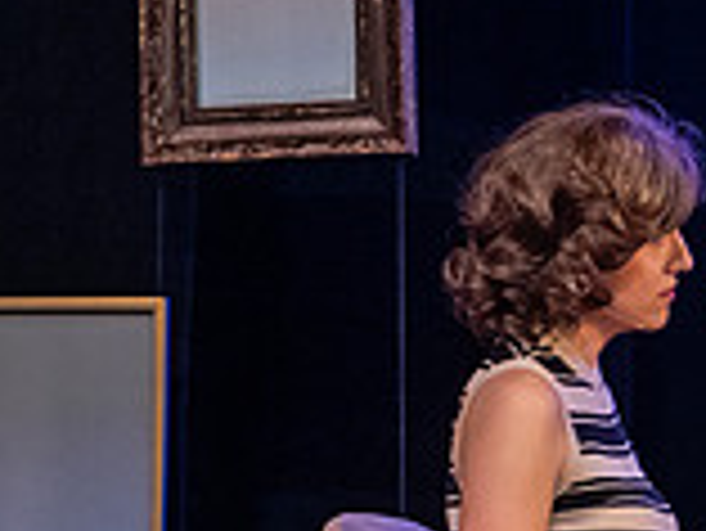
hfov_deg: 8.8
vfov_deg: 6.8
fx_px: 4490
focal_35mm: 220
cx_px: 1039
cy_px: 448
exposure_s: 1/200
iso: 3200
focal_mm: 62
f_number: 3.2
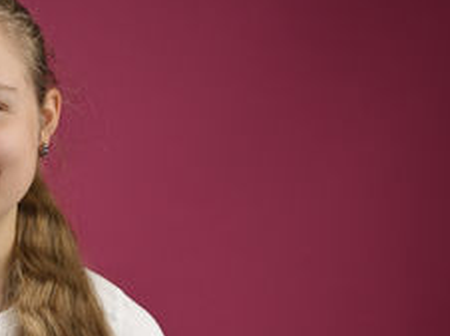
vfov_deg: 13.2
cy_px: 324
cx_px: -12
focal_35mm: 111
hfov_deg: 17.3
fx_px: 1441
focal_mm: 42
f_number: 11
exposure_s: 1/100
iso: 1000
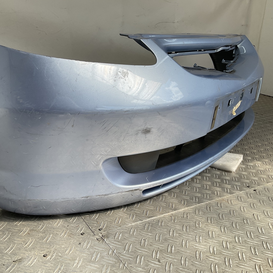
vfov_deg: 47.2
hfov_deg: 46.7
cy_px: 138
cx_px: 97
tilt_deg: -21.4
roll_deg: -4.9
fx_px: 312
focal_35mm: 35
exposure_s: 1/804
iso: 16
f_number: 1.8
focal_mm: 3
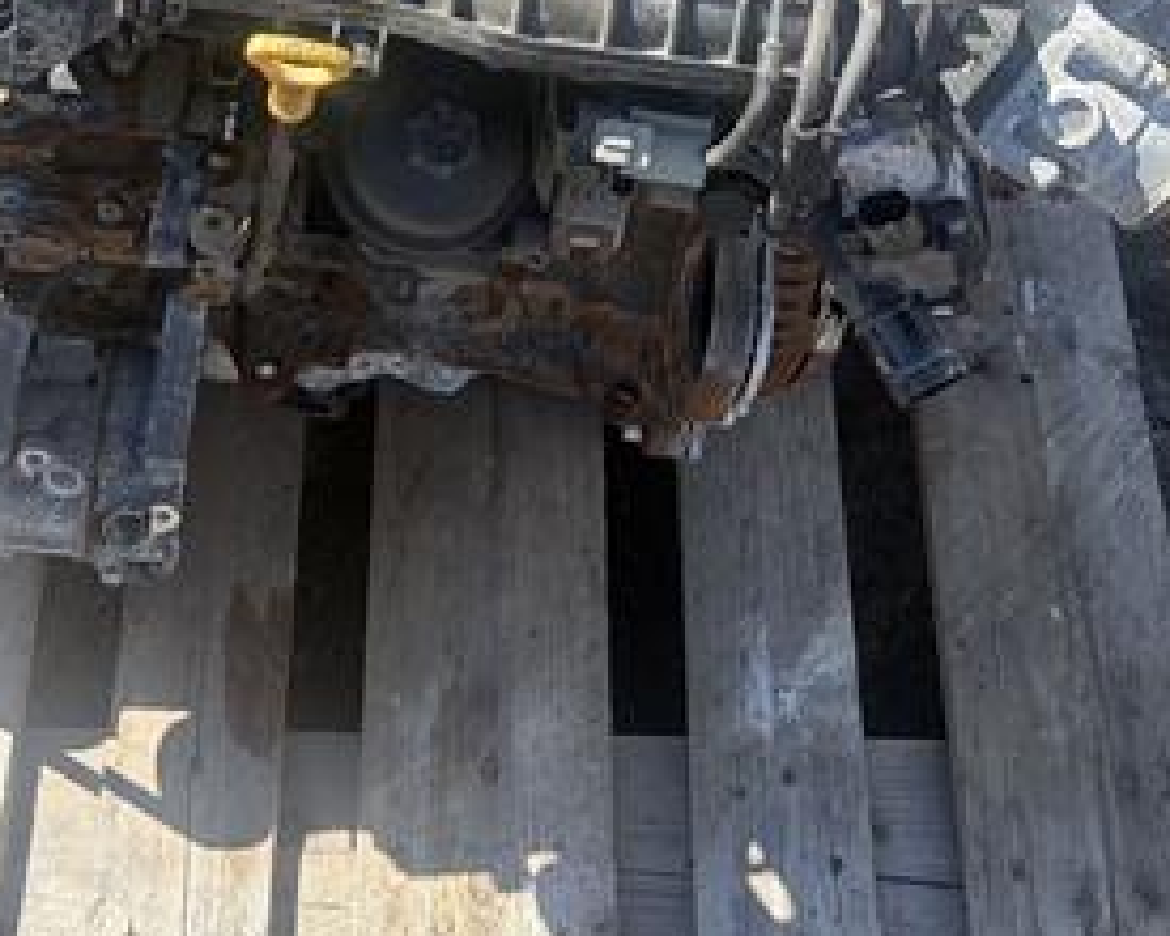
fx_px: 2043
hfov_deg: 31.8
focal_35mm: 59
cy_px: -60
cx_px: 434
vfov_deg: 24.3
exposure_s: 1/773
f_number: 1.6
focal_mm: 5.96
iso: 64
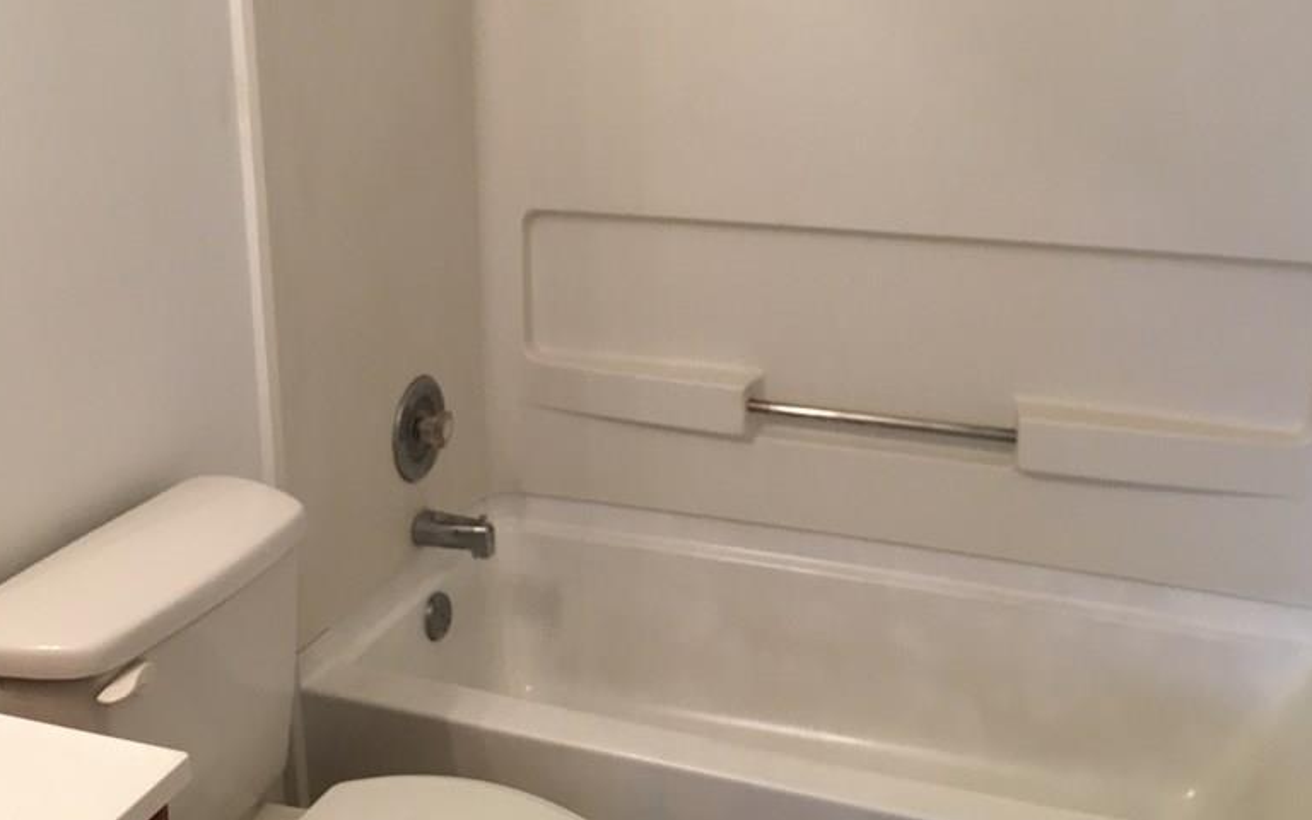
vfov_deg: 31.0
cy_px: 273
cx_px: 608
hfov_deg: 48.2
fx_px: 1466
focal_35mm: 41
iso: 64
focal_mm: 4.15
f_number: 2.2
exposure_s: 1/30
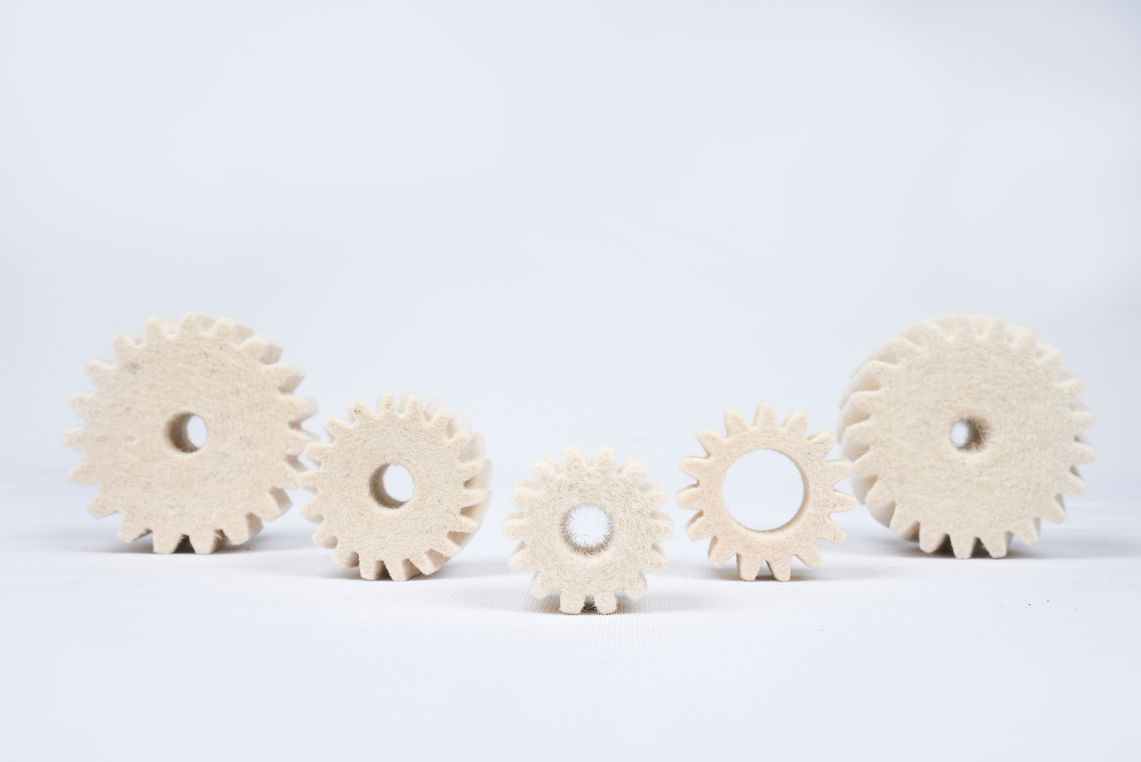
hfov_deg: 54.4
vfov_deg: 37.9
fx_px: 1110
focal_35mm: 35
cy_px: 381
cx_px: 570
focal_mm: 35
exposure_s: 1/160
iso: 40
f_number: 16
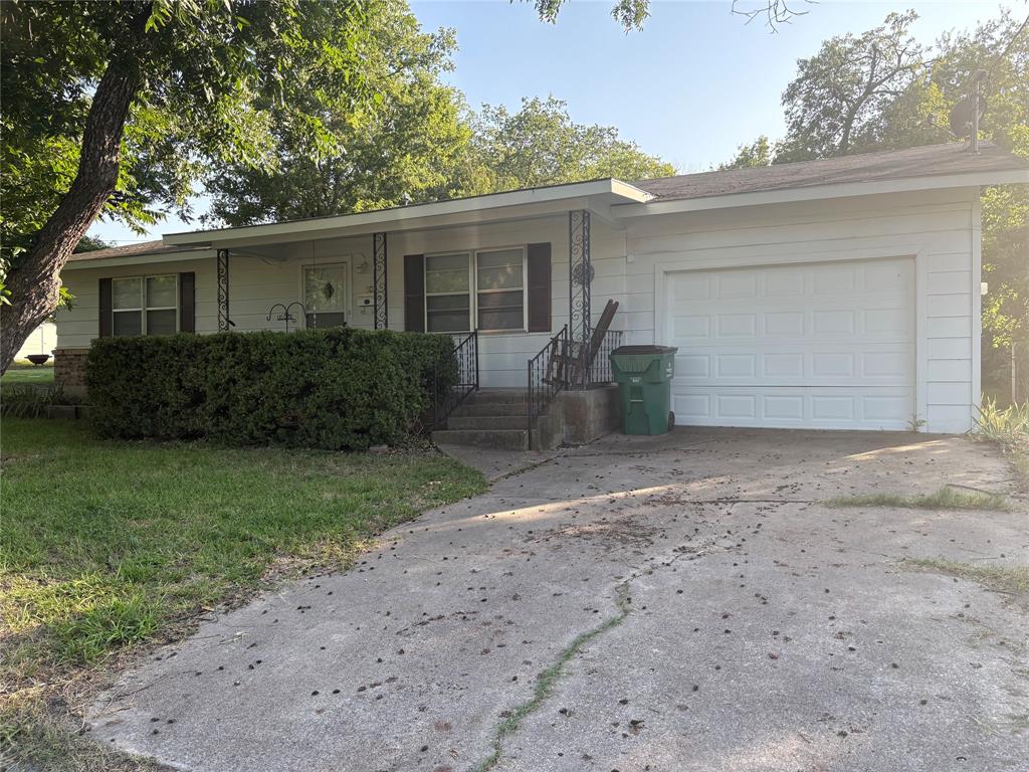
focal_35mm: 26
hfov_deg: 67.3
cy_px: 386
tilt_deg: -0.7
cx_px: 514
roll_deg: +0.5
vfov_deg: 53.1
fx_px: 773
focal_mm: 5.96
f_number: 1.6
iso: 64
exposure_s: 1/667
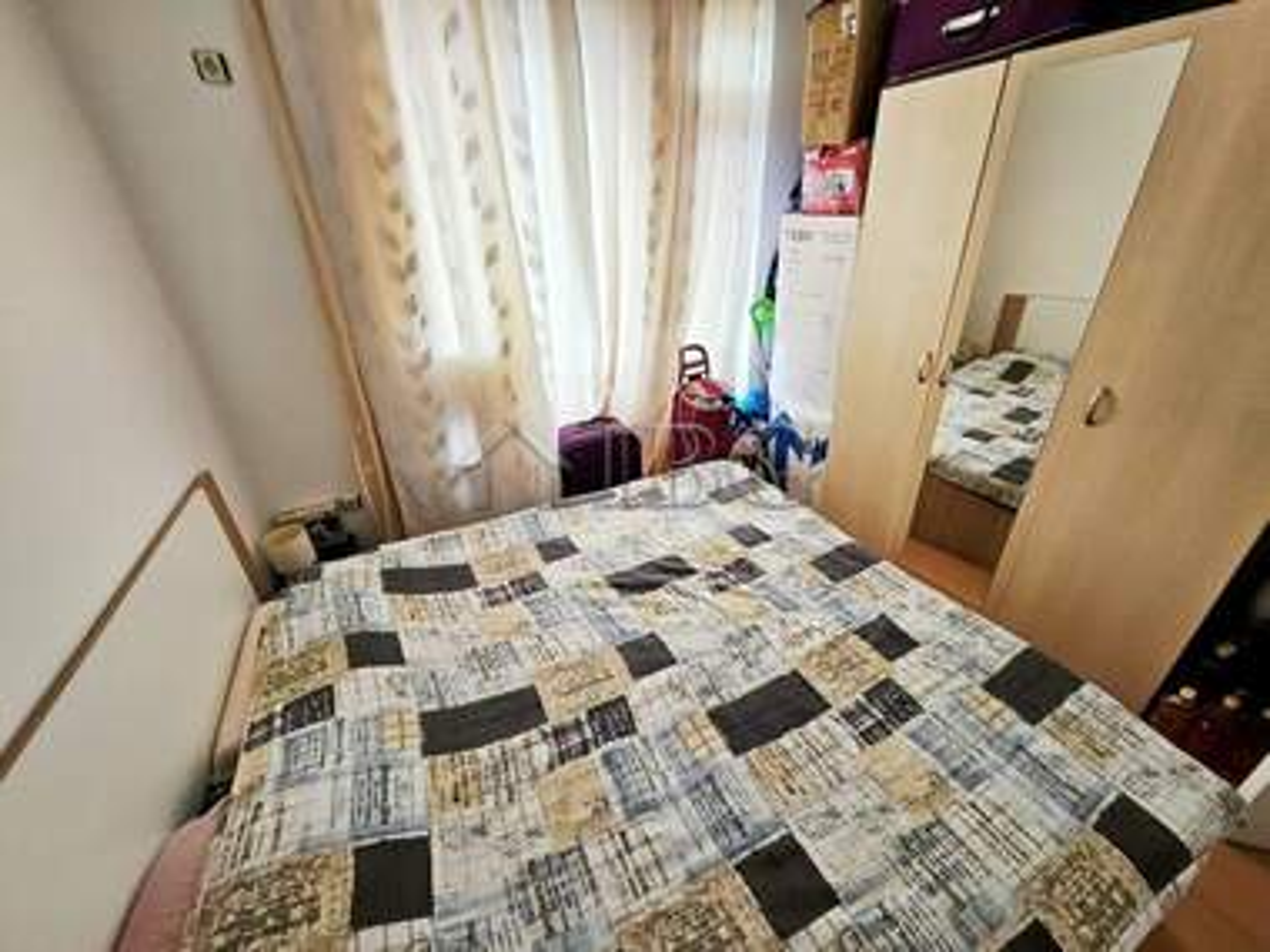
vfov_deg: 89.9
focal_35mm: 13
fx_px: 477
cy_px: 476
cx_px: 635
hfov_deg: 106.2
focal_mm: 1.7
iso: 80
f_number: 2.2
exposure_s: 1/50
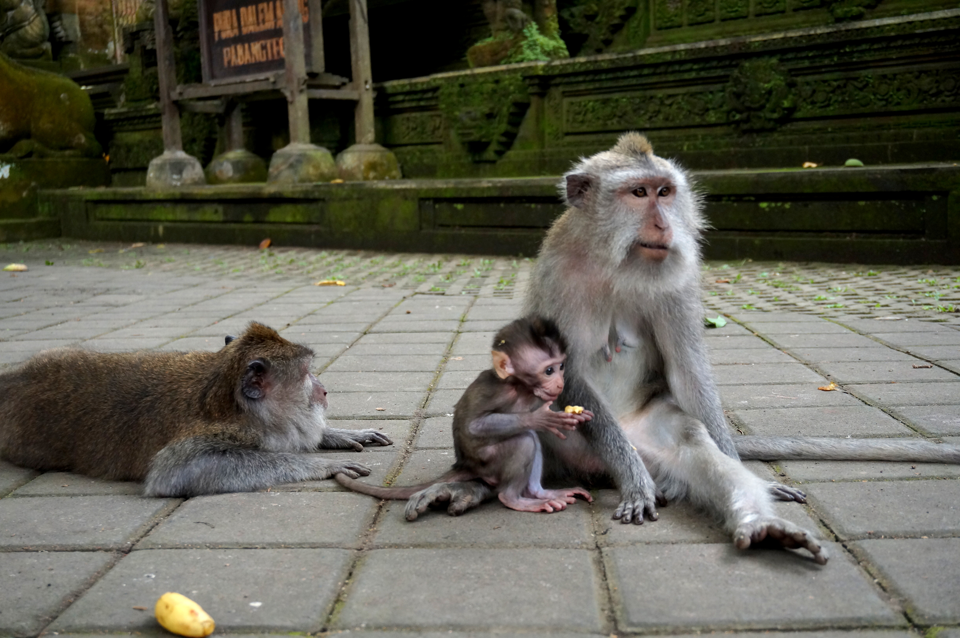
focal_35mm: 45
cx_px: 480
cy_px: 319
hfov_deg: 43.6
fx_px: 1199
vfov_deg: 29.8
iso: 800
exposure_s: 1/320
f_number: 5
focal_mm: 30
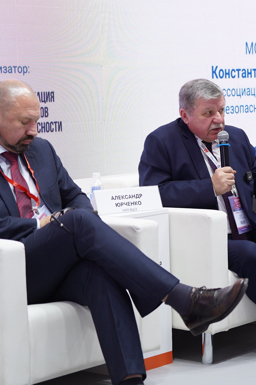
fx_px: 1131
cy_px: 192
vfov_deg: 19.3
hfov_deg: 12.7
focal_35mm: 106
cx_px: 264
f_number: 3.2
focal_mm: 70
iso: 640
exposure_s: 1/100
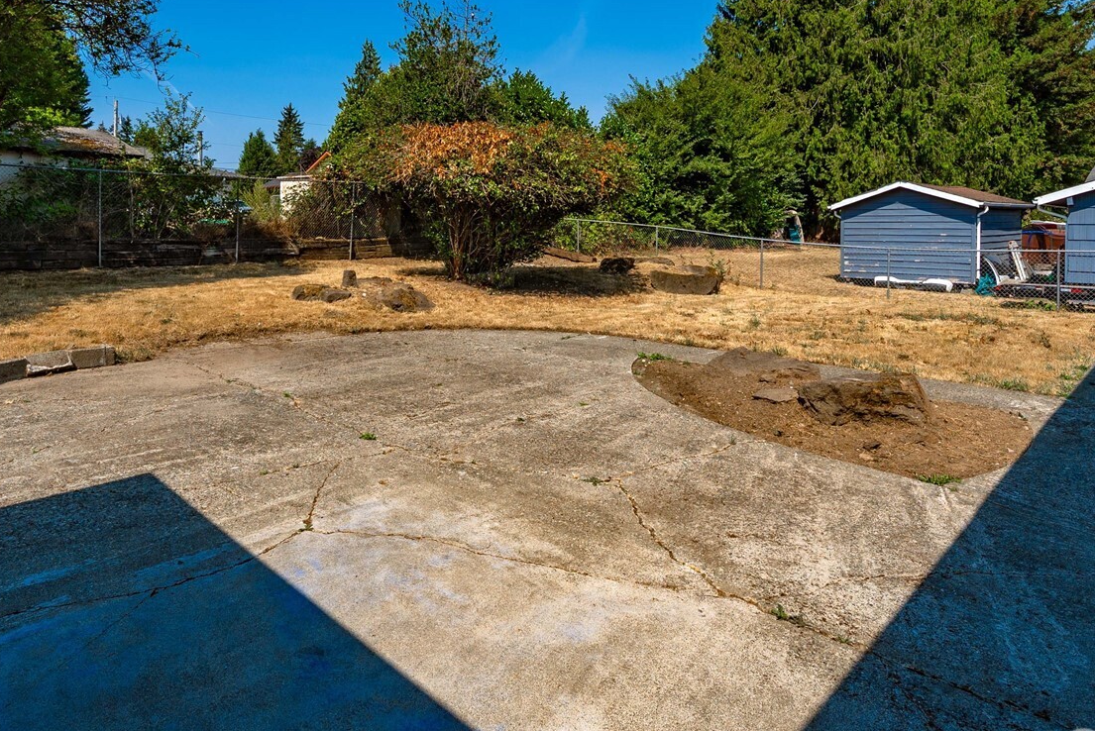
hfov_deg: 75.5
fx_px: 700
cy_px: 231
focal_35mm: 23
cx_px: 460
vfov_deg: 53.8
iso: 80
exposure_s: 1/400
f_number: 7.1
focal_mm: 15
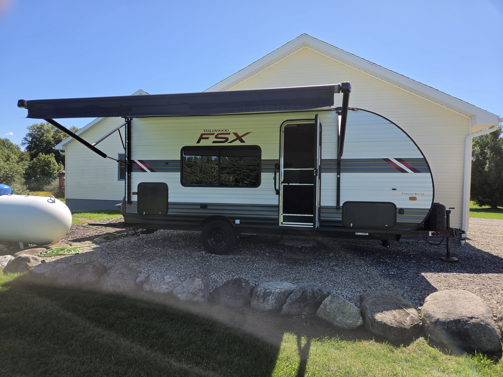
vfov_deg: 58.9
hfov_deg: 73.9
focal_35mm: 23
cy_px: 188
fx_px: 334
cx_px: 252
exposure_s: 1/2961
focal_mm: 5.4
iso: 80
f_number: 1.8
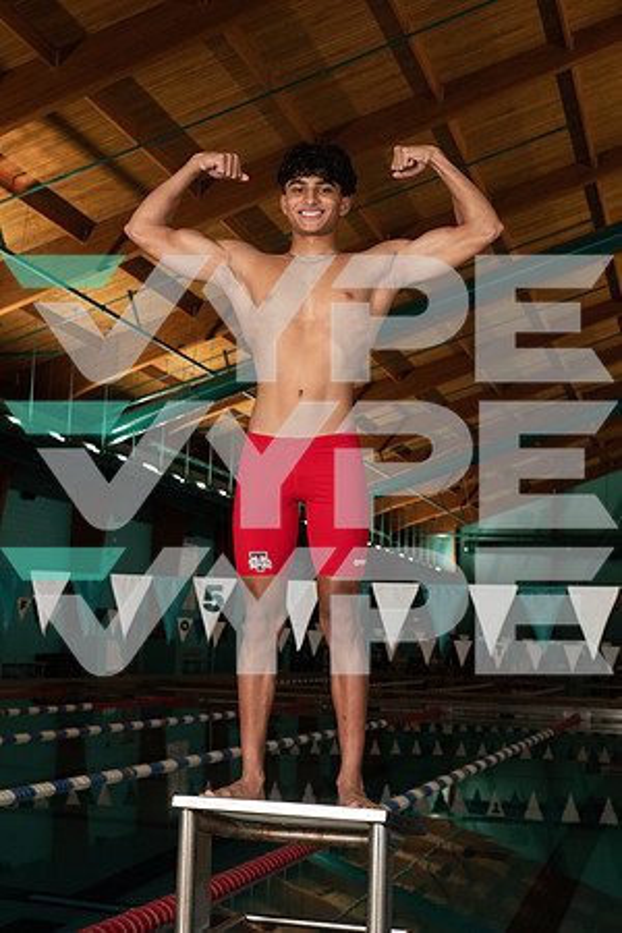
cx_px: 311
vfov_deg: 39.6
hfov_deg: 27.0
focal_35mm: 50
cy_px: 466
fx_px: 1296
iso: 800
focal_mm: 50
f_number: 7.1
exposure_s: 1/250
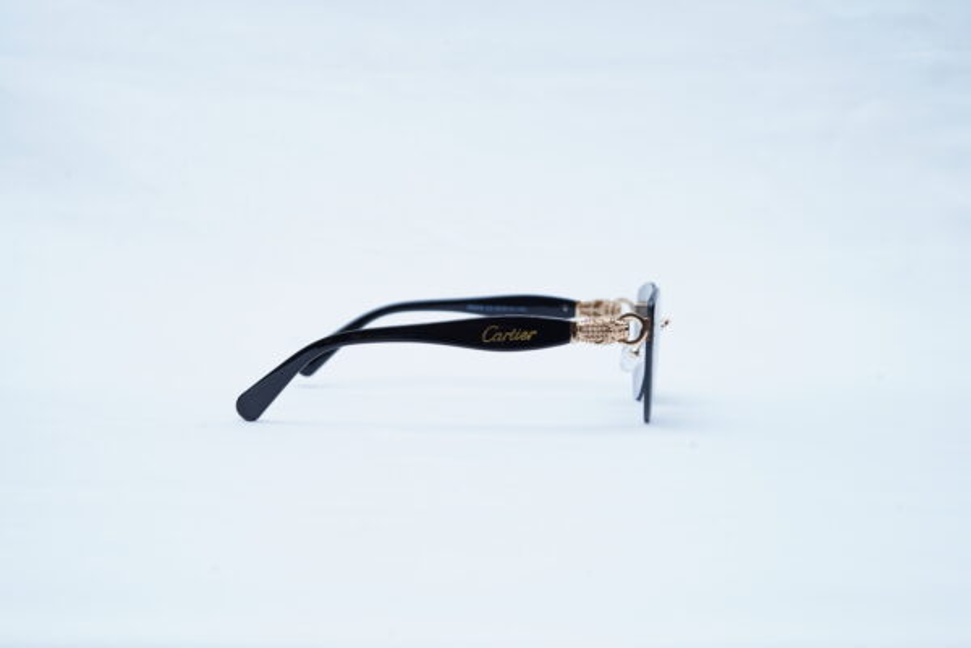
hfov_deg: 39.6
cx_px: 486
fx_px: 1349
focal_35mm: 50
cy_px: 324
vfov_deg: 27.0
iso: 200
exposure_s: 1/160
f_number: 9
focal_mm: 50
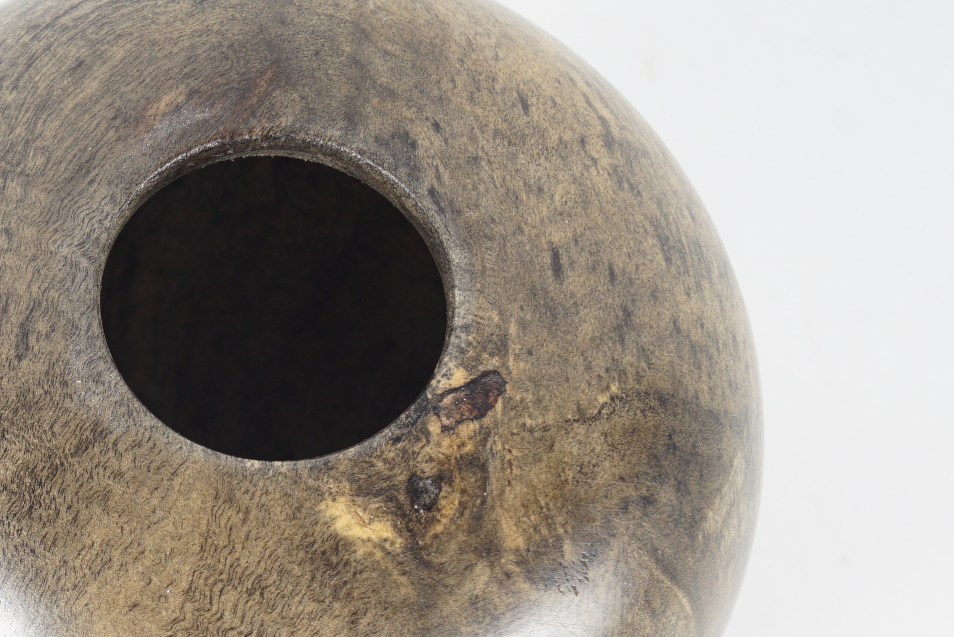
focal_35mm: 113
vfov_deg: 12.1
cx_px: 69
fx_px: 2996
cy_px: 552
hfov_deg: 17.8
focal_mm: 30
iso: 100
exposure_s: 1/125
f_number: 13
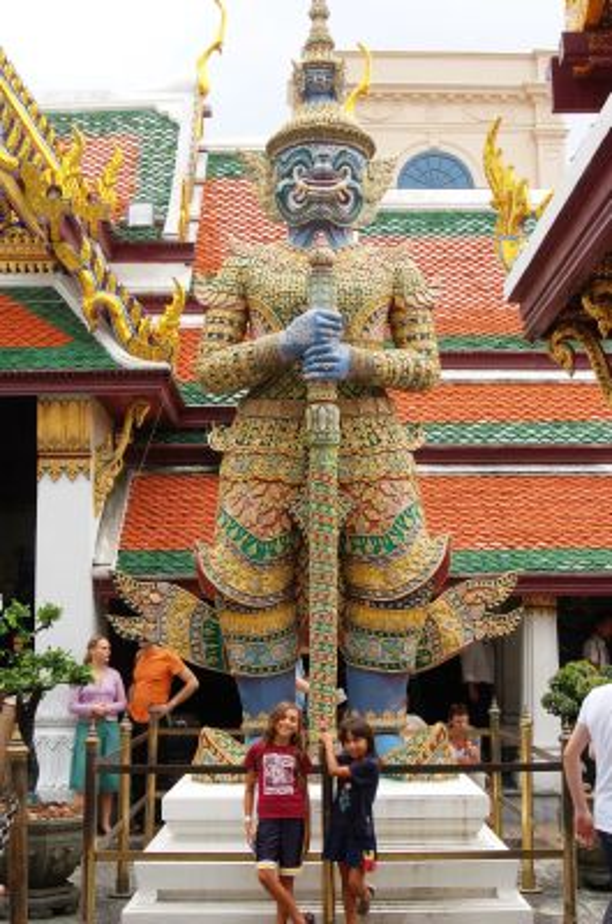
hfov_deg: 28.8
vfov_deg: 42.4
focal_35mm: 46
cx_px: 306
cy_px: 462
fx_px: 1191
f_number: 5.6
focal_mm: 31
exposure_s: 1/125
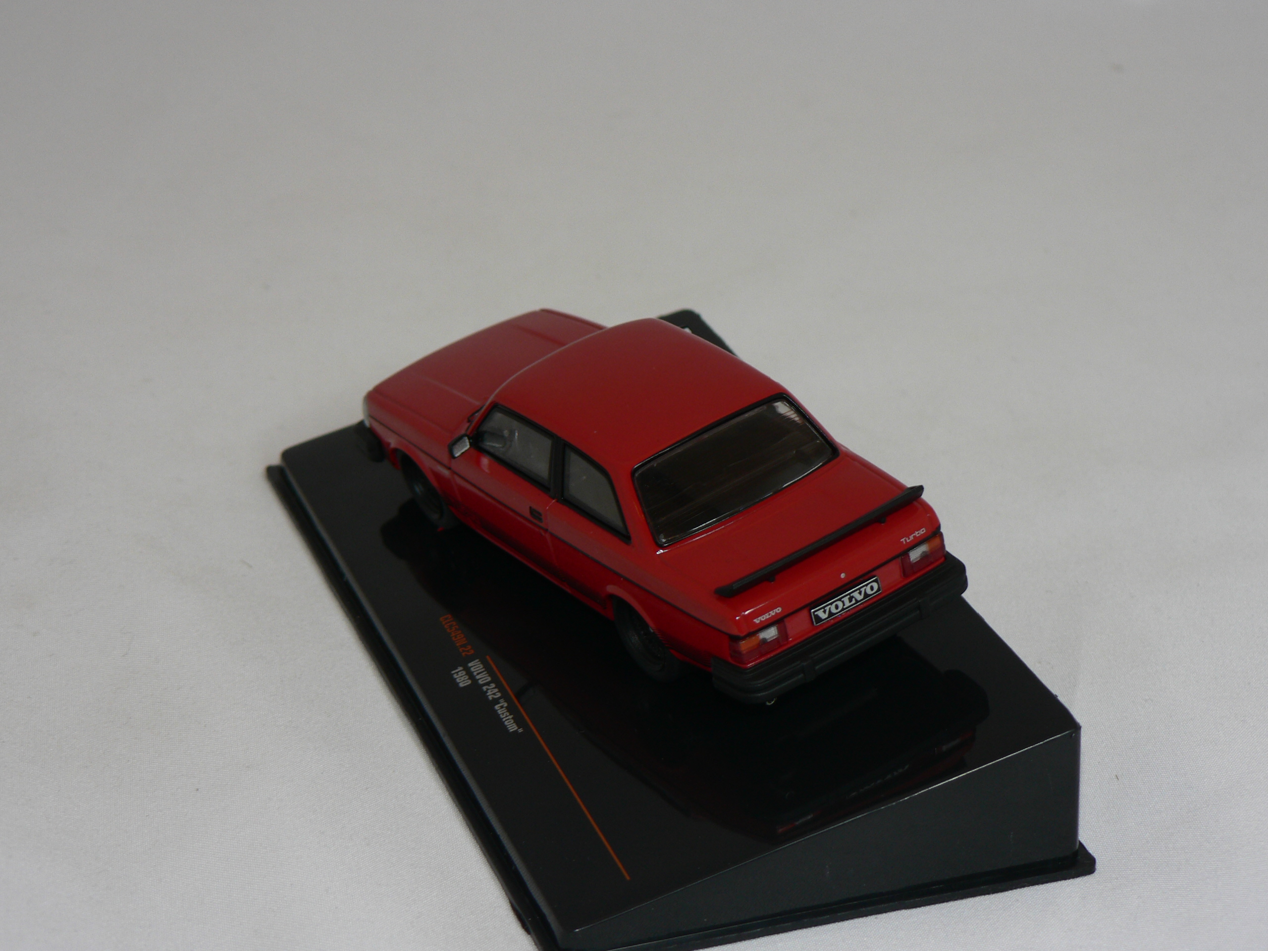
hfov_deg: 22.8
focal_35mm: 86
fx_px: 3150
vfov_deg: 17.2
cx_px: 634
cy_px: 476
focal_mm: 14.3
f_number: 3.2
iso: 80
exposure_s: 1/60
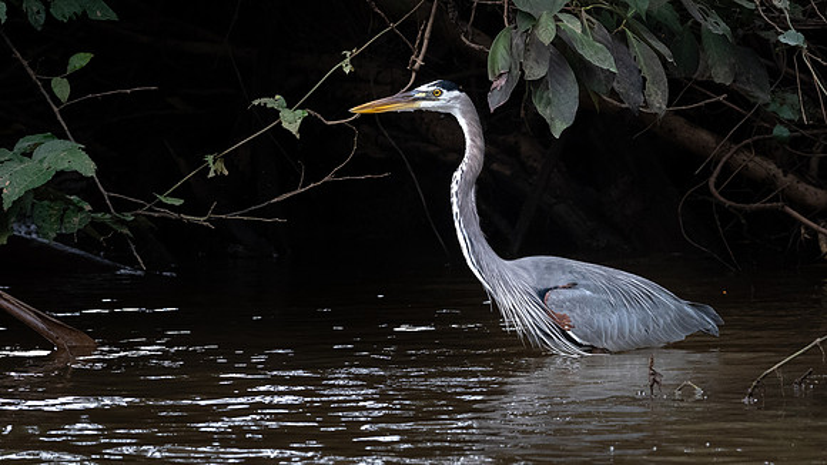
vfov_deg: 2.0
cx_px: 467
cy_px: 285
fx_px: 13435
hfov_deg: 3.5
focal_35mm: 613
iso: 3200
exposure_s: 1/800
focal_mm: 340
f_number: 8
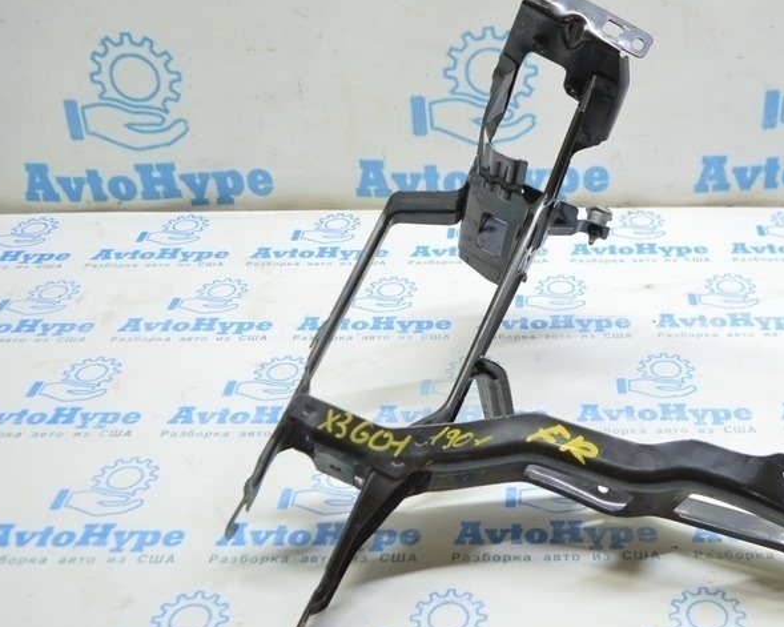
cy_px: 258
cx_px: 532
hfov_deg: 41.4
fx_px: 1021
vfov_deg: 34.1
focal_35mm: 44
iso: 400
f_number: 3.5
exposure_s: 1/40
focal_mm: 18
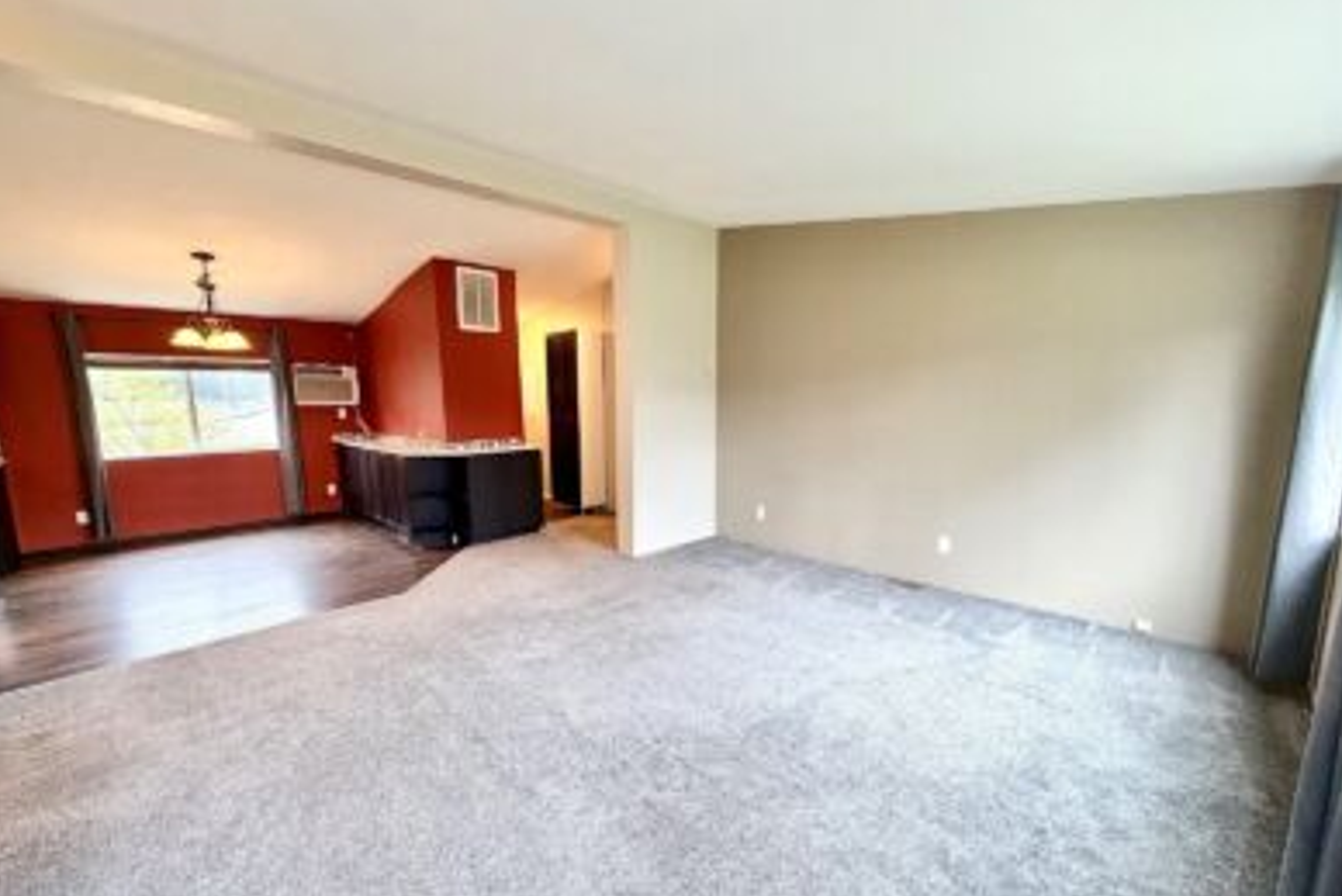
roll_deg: +0.8
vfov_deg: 77.3
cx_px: 657
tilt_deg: -9.2
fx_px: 559
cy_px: 481
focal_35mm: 15
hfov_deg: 100.4
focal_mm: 2.22
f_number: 2.2
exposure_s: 1/60
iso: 320
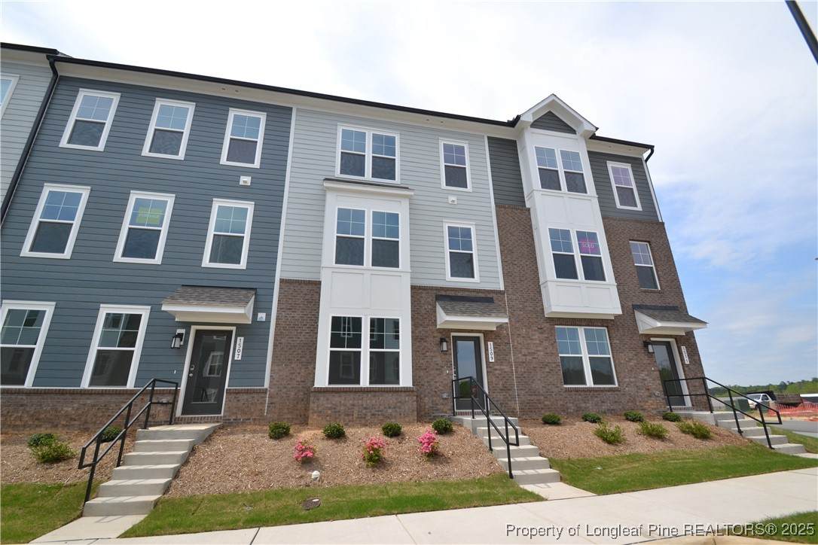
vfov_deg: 77.3
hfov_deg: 100.4
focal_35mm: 15
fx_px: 341
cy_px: 272
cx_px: 409
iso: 100
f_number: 8
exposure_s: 1/250
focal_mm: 10
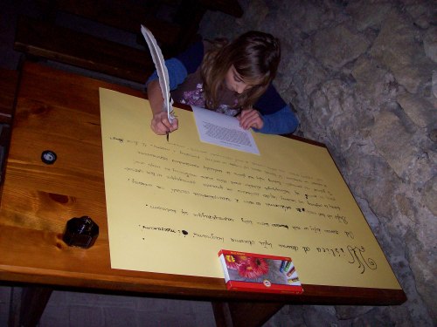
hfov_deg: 51.4
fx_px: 454
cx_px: 218
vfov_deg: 39.7
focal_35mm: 36
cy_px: 164
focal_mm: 6
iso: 140
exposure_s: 1/64
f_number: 2.7
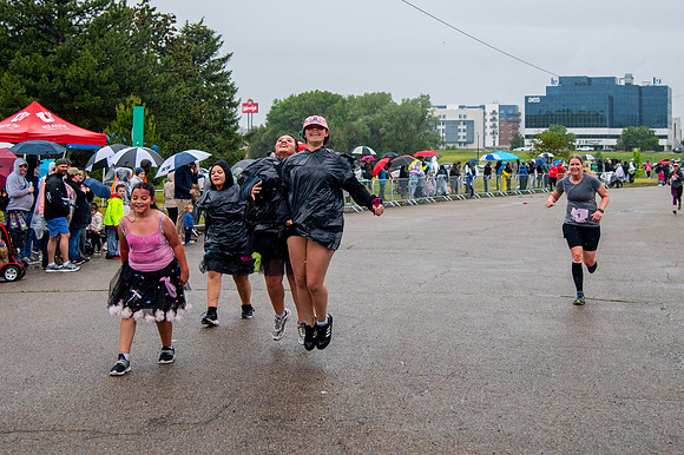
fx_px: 1068
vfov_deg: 23.8
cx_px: 351
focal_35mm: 56
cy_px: 113
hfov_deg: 35.5
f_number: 4
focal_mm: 35
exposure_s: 1/2500
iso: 1600
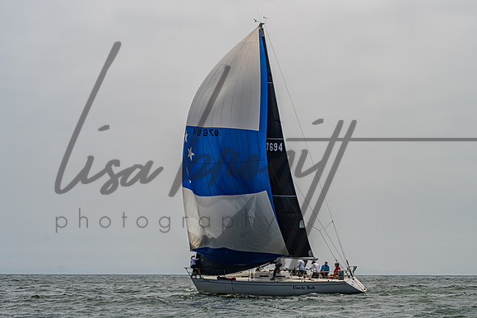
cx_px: 266
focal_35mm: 116
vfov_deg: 11.8
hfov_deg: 17.7
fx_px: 1534
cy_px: 153
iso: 500
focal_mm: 89
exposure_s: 1/4000
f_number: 8
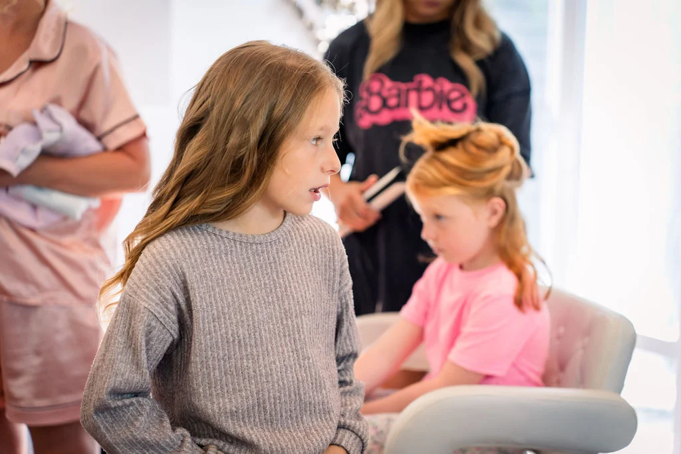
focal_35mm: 75
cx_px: 340
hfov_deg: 27.0
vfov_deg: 18.2
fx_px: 1419
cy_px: 227
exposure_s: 1/200
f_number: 2.8
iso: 800
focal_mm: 75
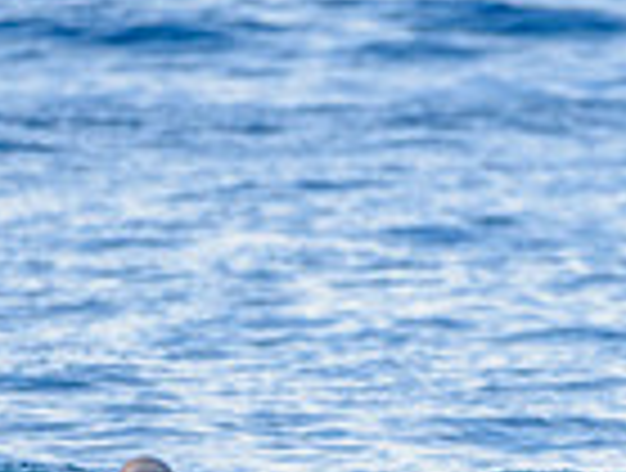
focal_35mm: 2453
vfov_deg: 0.6
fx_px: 44476
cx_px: 272
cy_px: 742
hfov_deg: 0.8
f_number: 5.6
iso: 560
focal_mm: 500
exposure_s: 1/1250
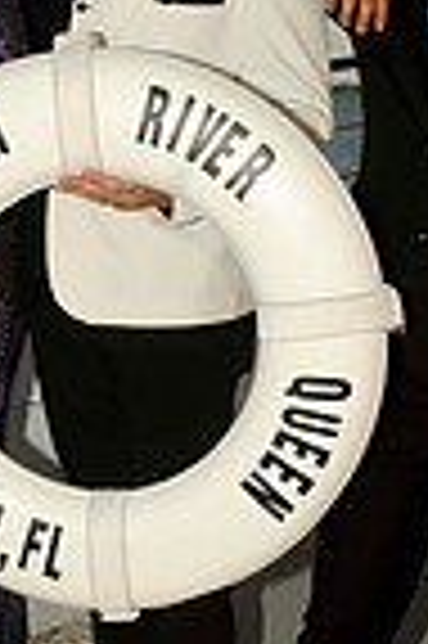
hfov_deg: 16.0
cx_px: 104
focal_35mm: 85
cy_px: 275
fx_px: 1519
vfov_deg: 23.9
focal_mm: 18
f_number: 8
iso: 100
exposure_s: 1/250
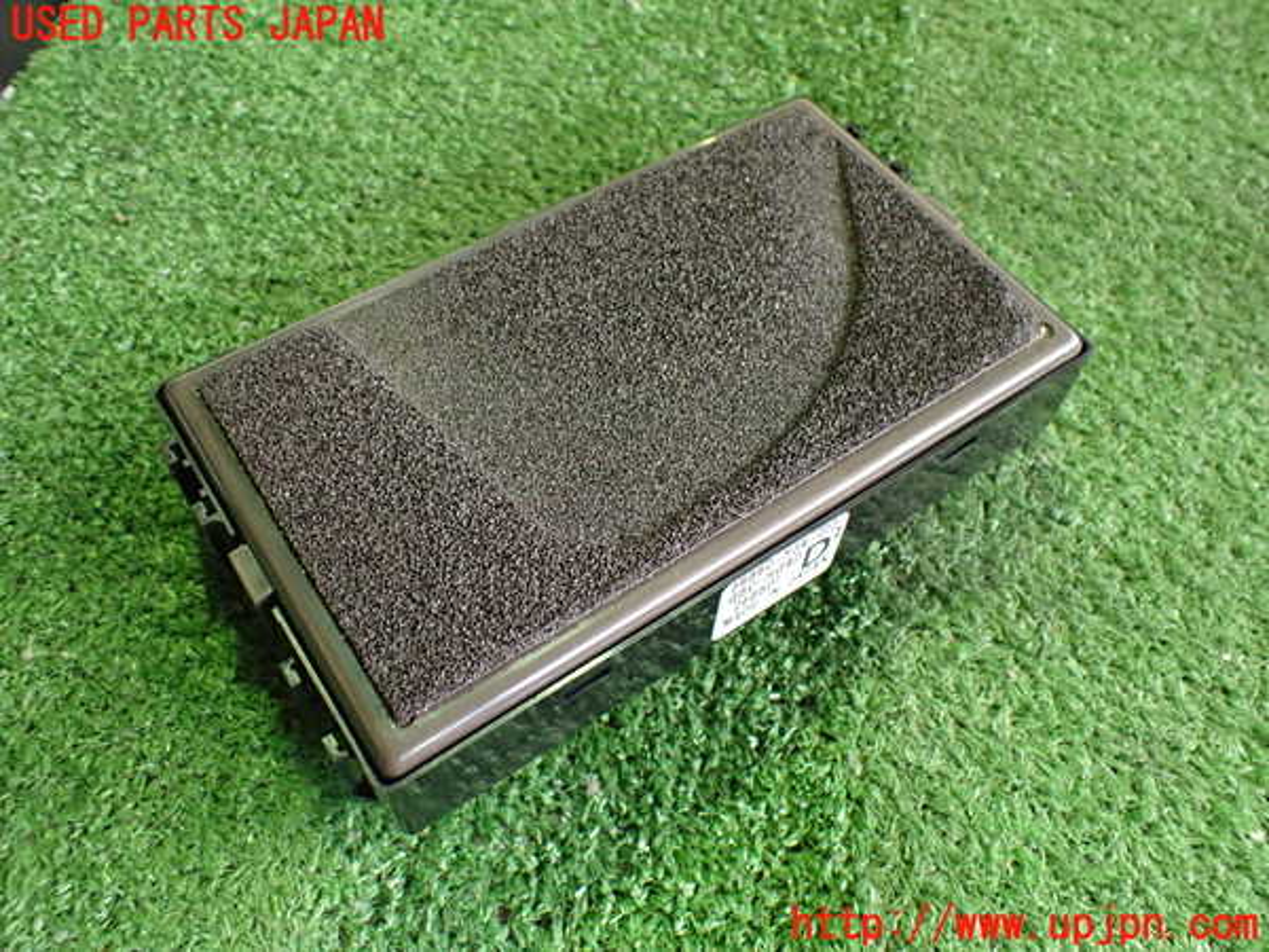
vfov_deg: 46.8
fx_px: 1100
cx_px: 634
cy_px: 476
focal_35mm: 30
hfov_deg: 60.0
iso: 800
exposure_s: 1/60
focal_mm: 5.4
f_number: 2.3
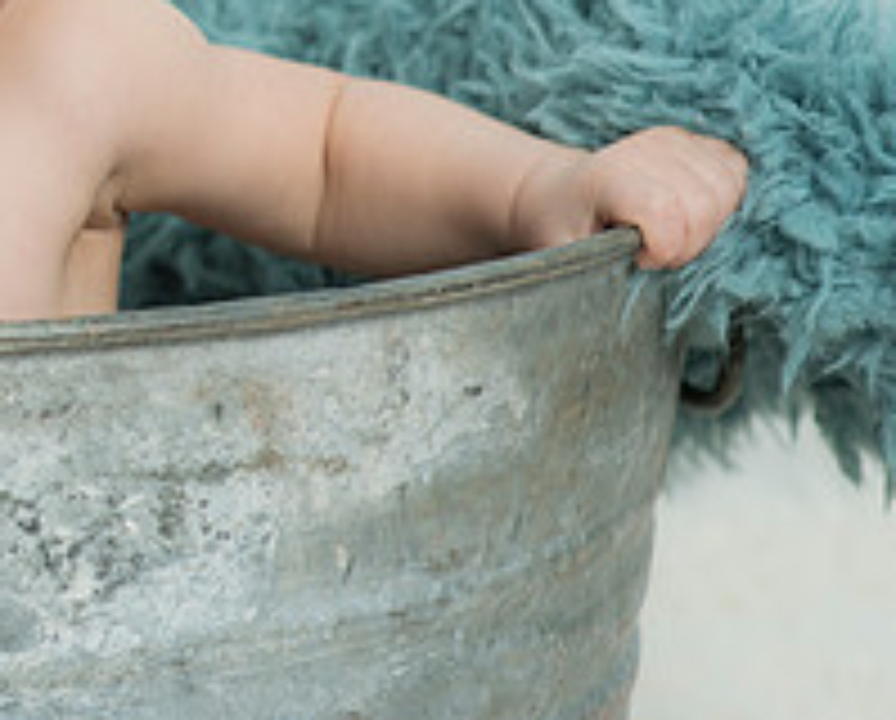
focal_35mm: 242
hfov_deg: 7.9
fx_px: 6430
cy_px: -71
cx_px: -272
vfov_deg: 6.4
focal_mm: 85
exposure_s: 1/160
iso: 320
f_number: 4
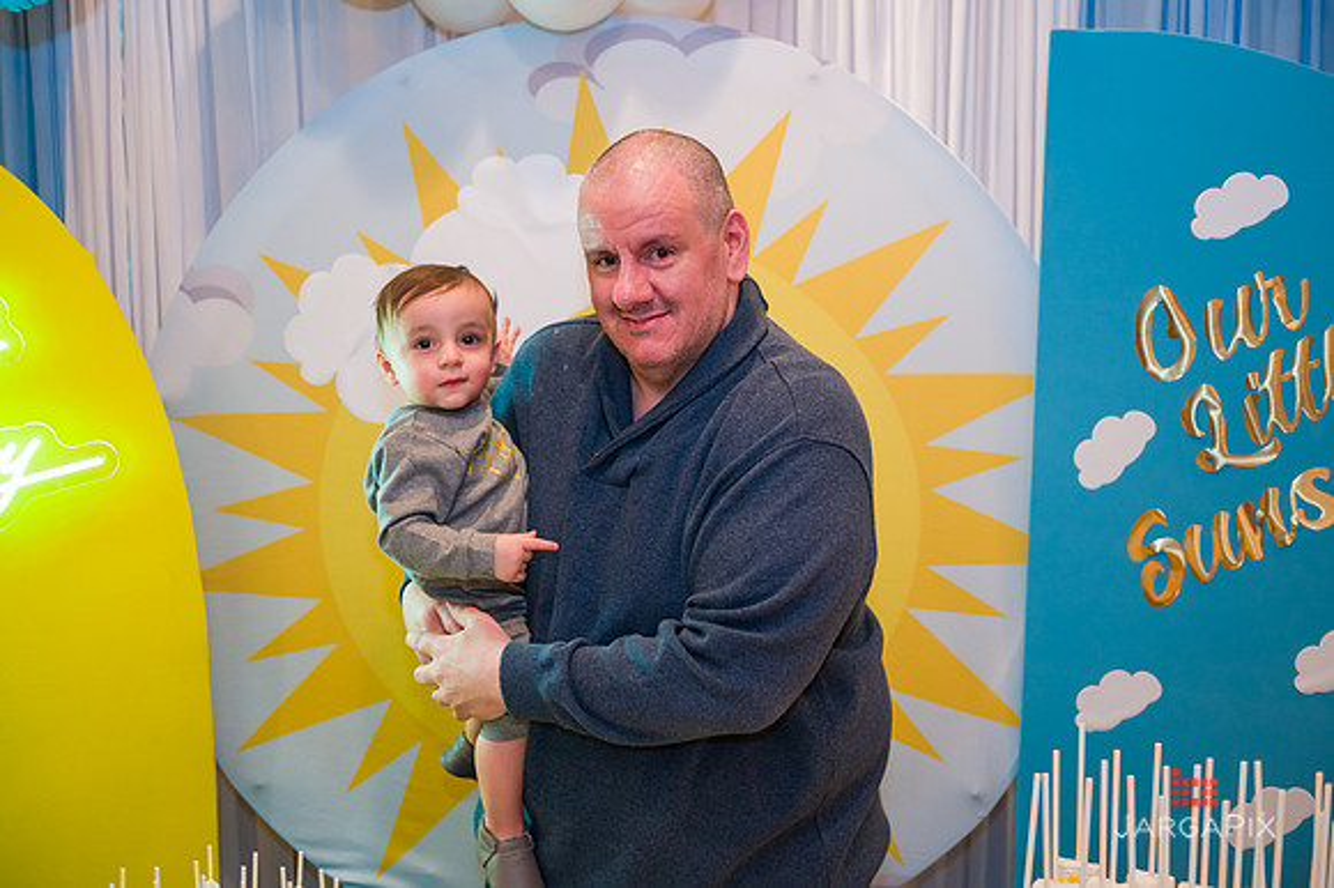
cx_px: 667
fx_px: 1629
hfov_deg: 44.5
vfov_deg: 30.5
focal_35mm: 44
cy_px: 444
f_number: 3.2
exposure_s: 1/200
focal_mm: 44
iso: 1600
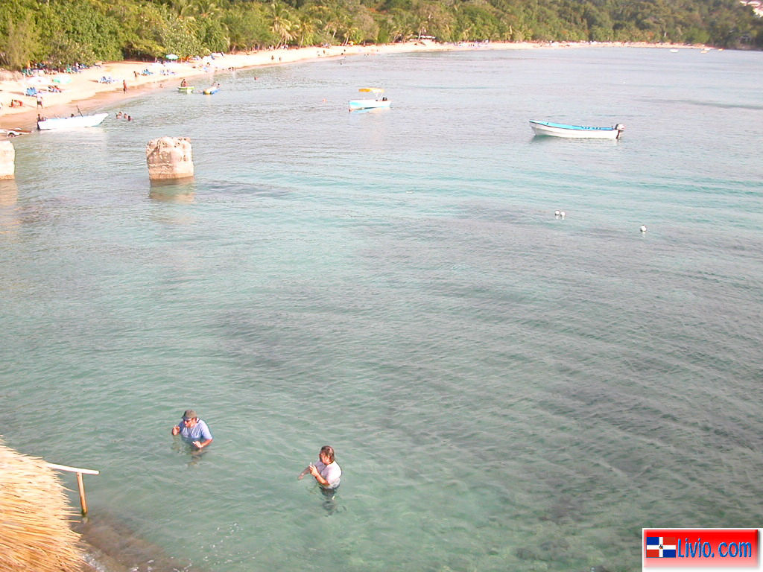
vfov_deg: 38.7
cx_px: 382
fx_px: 816
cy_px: 286
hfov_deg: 50.1
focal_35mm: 37
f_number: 2.7
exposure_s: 1/575
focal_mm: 5.6
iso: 100
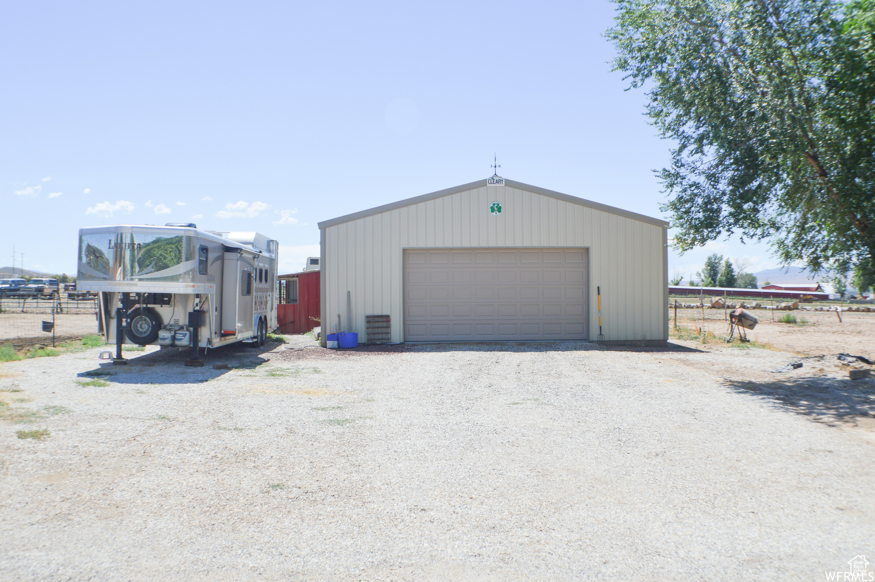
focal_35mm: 48
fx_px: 1166
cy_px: 291
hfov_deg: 41.1
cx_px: 438
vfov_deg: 28.0
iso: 100
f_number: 8
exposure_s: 1/250
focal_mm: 32
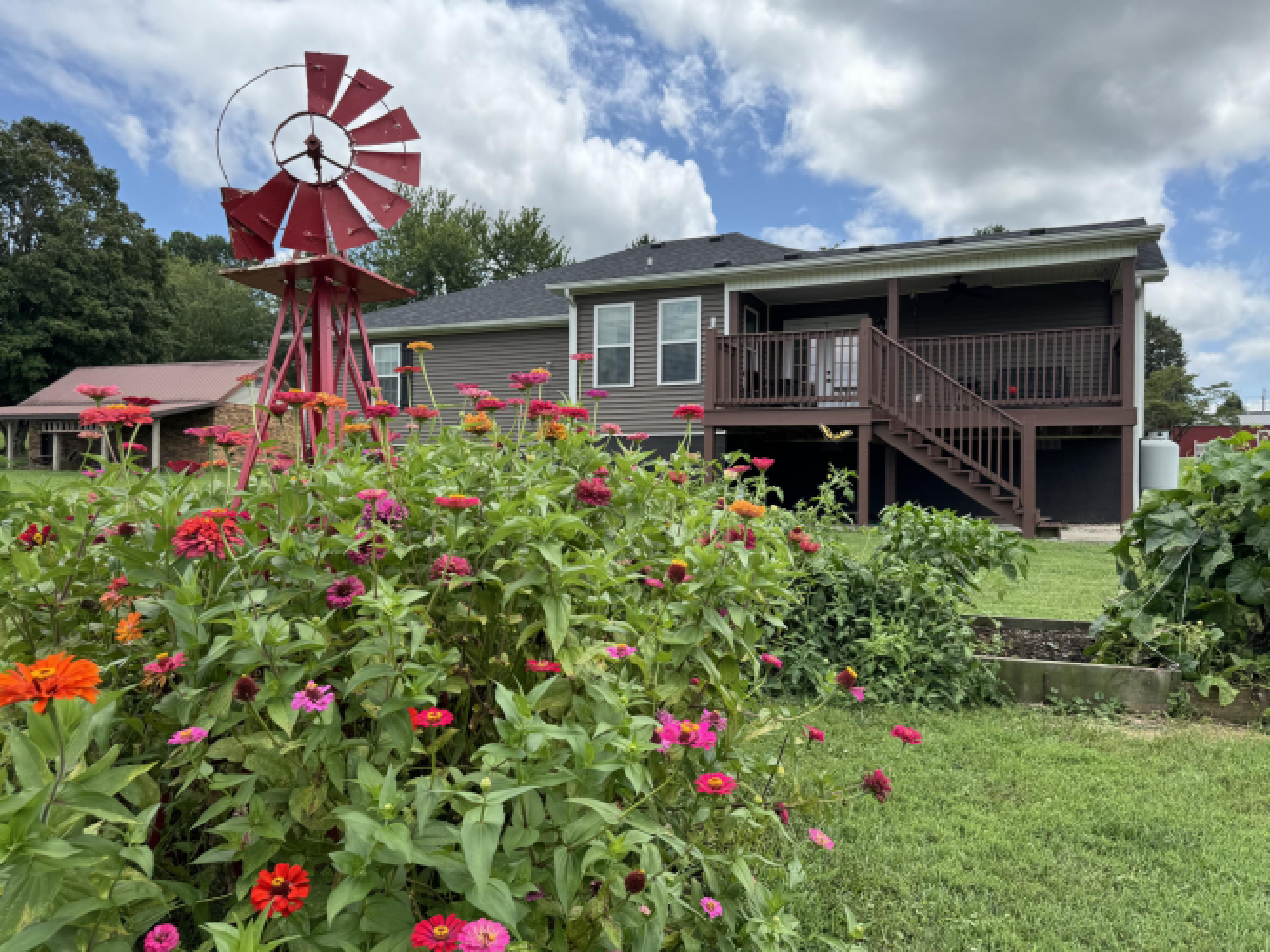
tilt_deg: +0.4
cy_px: 476
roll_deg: -0.3
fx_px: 880
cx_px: 635
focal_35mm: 24
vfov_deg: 56.8
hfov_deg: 71.6
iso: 80
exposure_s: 1/2331
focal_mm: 6.76
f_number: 1.78
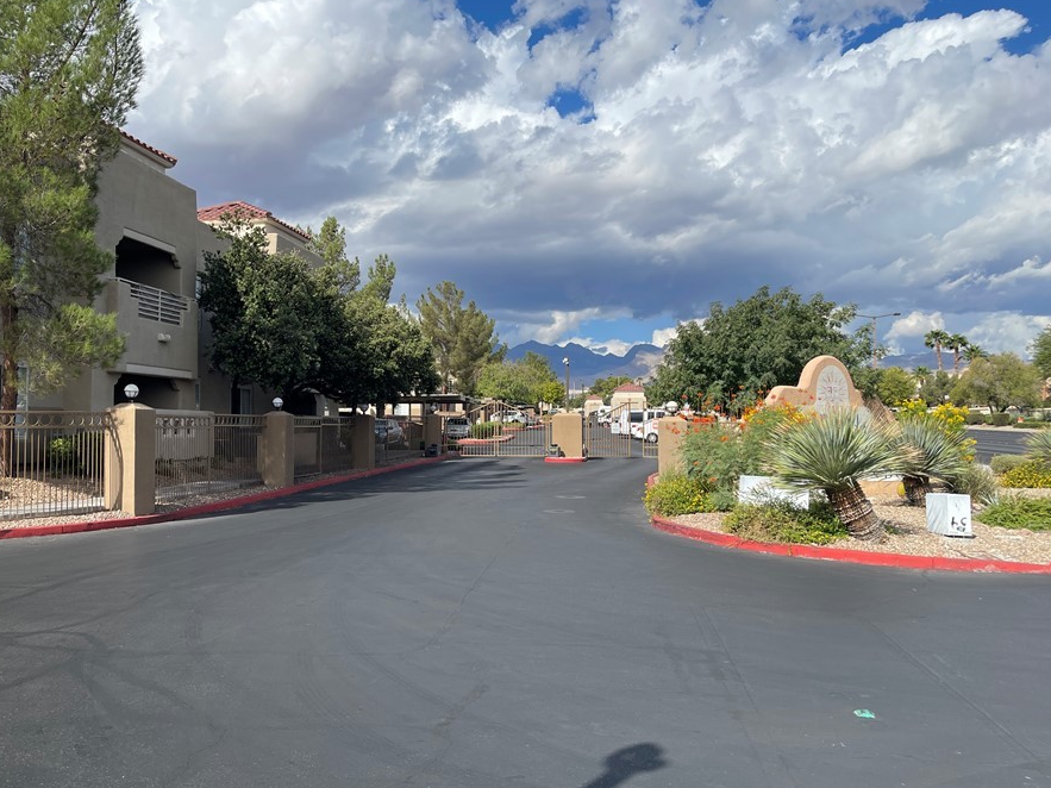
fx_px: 880
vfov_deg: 48.2
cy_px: 405
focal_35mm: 29
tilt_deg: +0.6
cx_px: 462
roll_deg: -0.7
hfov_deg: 61.5
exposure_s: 1/5376
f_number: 1.6
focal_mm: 5.1
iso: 32
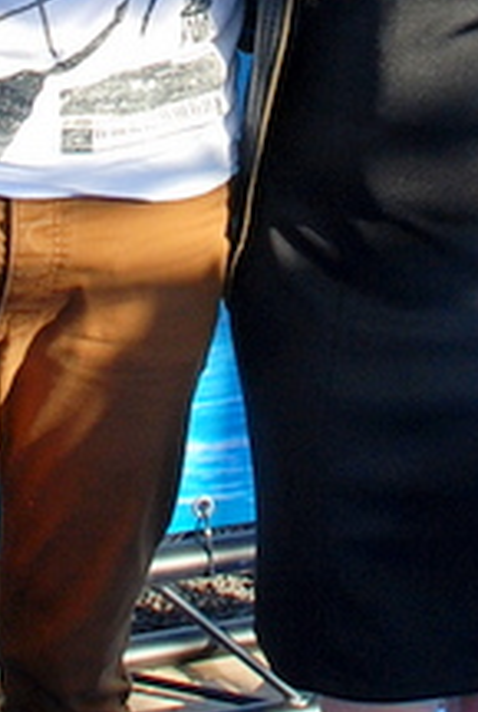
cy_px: 188
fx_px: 1784
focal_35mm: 90
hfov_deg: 15.2
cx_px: 181
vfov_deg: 22.4
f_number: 7.1
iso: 320
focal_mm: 18
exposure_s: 1/200
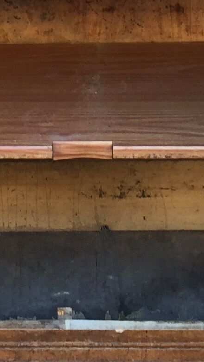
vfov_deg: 15.1
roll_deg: +0.5
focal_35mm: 132
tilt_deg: -13.2
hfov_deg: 9.2
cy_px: -172
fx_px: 1270
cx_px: 40
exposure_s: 1/50
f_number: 2.2
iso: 32
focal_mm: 4.15
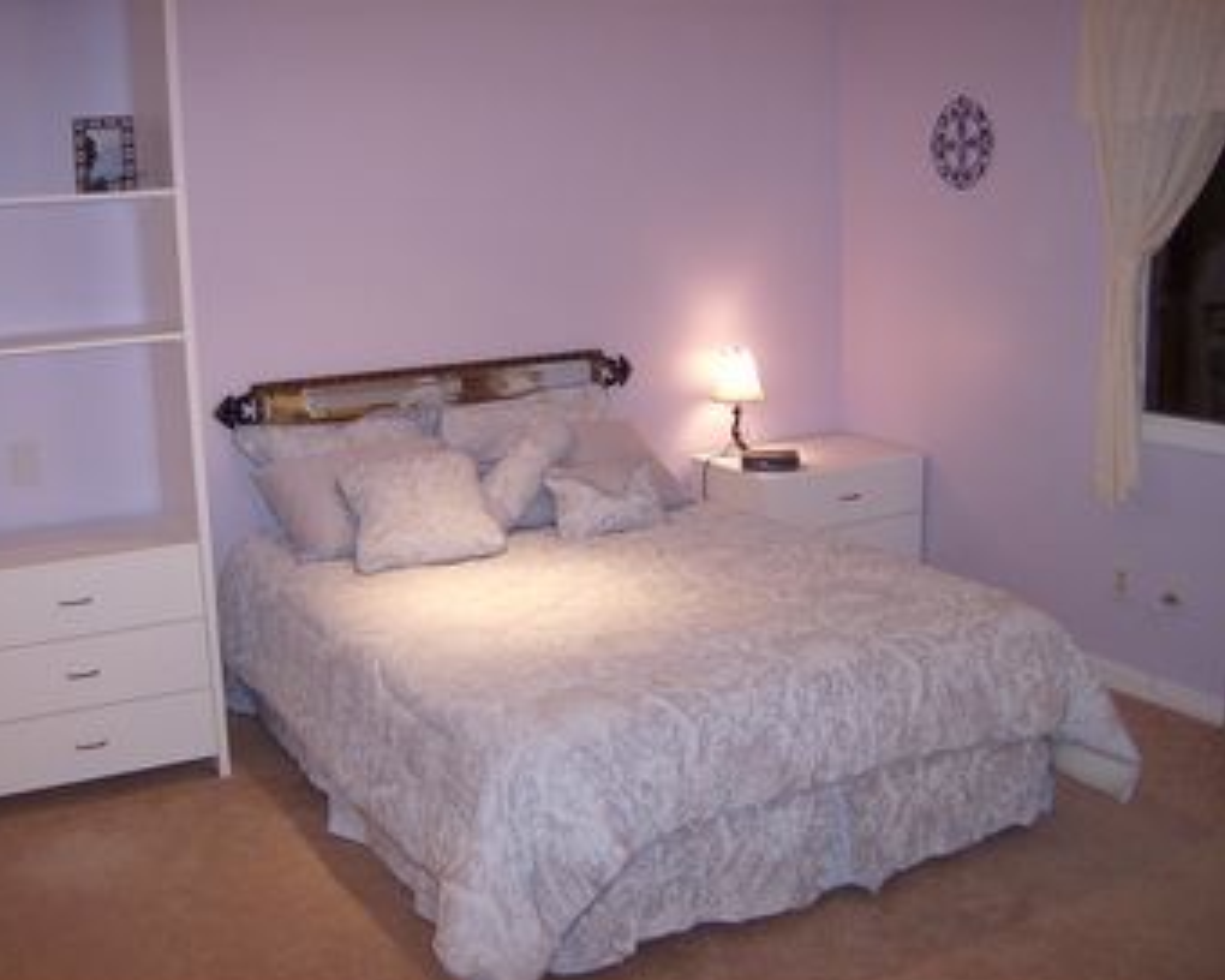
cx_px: 566
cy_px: 494
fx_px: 1378
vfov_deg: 39.2
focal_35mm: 38
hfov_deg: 47.9
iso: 200
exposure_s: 1/60
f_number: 2.8
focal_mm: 6
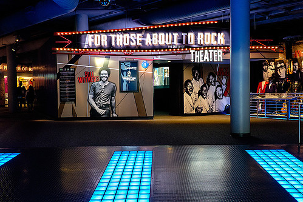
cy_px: 99
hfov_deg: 53.1
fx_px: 303
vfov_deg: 36.9
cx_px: 162
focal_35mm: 36
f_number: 5.6
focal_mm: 20.5
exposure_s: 1/10
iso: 1600
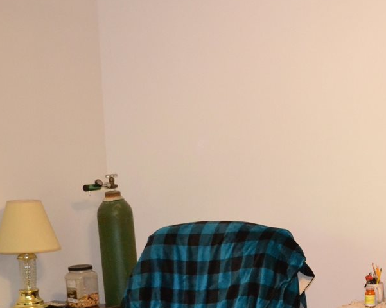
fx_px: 1096
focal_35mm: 96
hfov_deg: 19.4
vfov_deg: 16.0
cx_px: 394
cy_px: 203
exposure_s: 1/60
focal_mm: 32
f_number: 4.8
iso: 3200
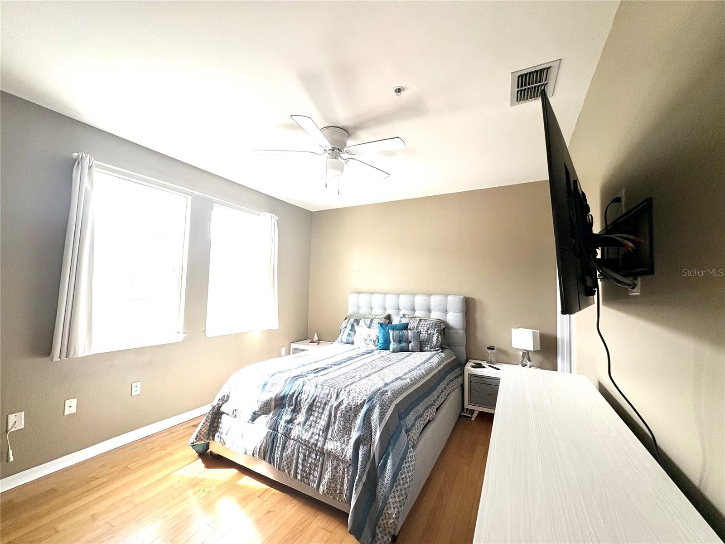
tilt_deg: +2.8
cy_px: 272
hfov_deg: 102.1
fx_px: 293
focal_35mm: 14
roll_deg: -1.0
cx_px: 362
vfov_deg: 85.7
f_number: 2.2
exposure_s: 1/123
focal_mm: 2.22
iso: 40
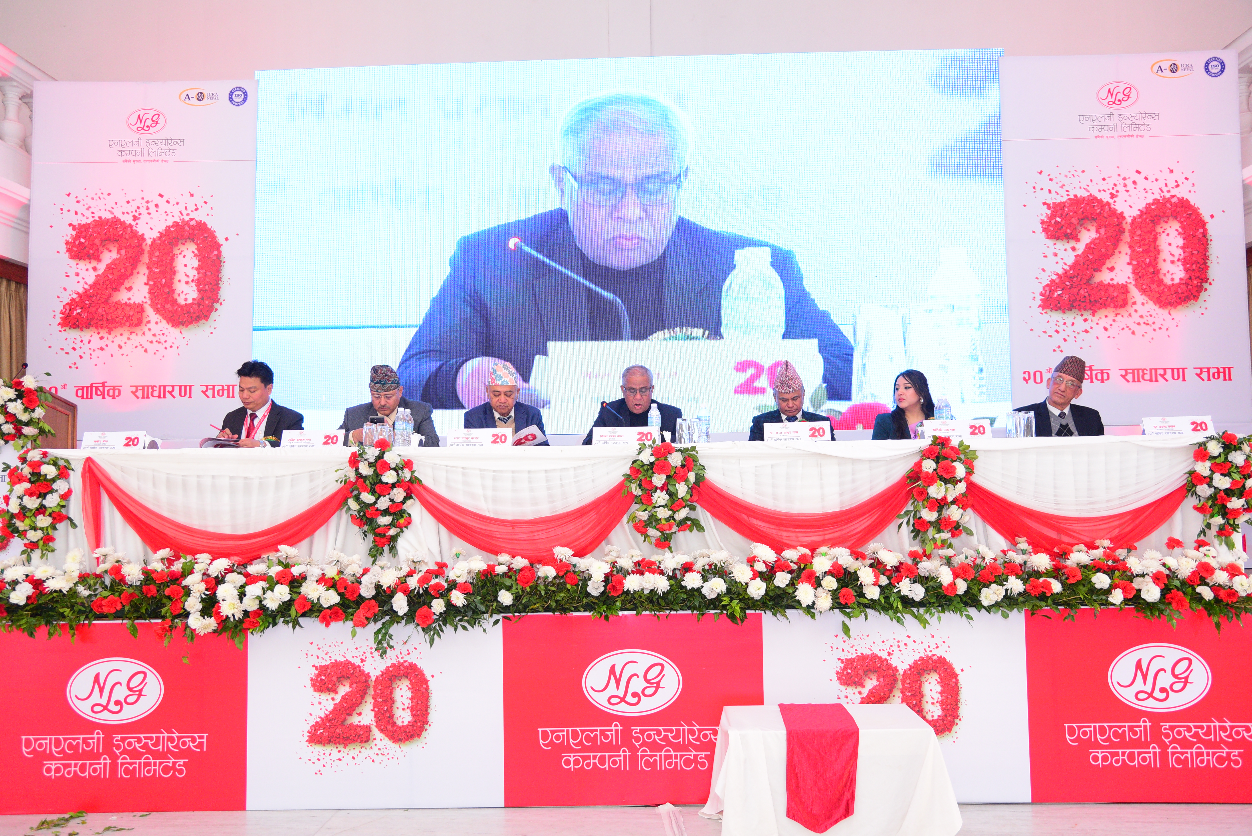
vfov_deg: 41.1
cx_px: 622
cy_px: 420
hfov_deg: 58.7
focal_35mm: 32
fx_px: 1113
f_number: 4
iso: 1600
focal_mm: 30
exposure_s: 1/160
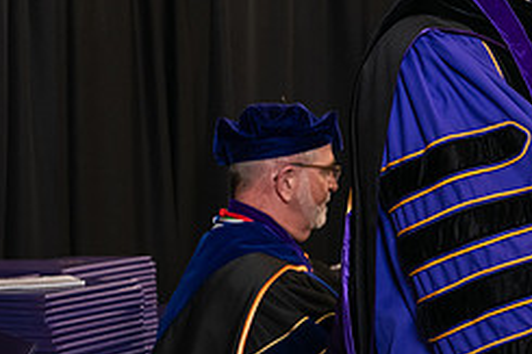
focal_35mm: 147
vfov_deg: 9.3
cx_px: 595
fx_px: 2171
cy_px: 34
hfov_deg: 13.7
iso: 1600
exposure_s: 1/125
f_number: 5
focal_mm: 62
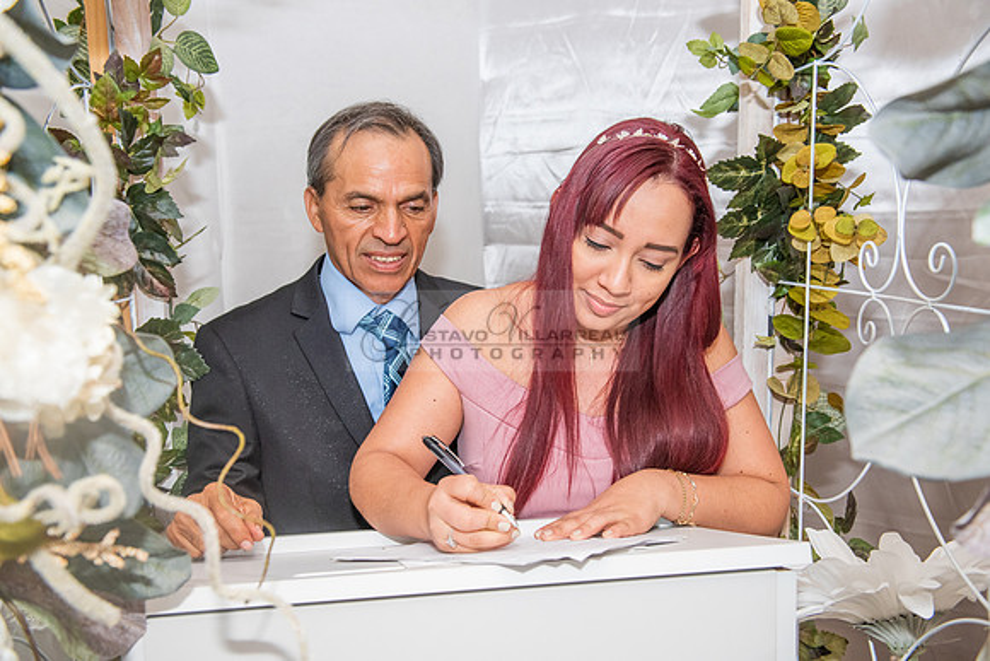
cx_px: 495
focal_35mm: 34
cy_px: 330
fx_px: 935
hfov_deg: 55.8
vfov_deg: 38.9
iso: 1600
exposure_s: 1/125
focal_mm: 34
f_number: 4.5
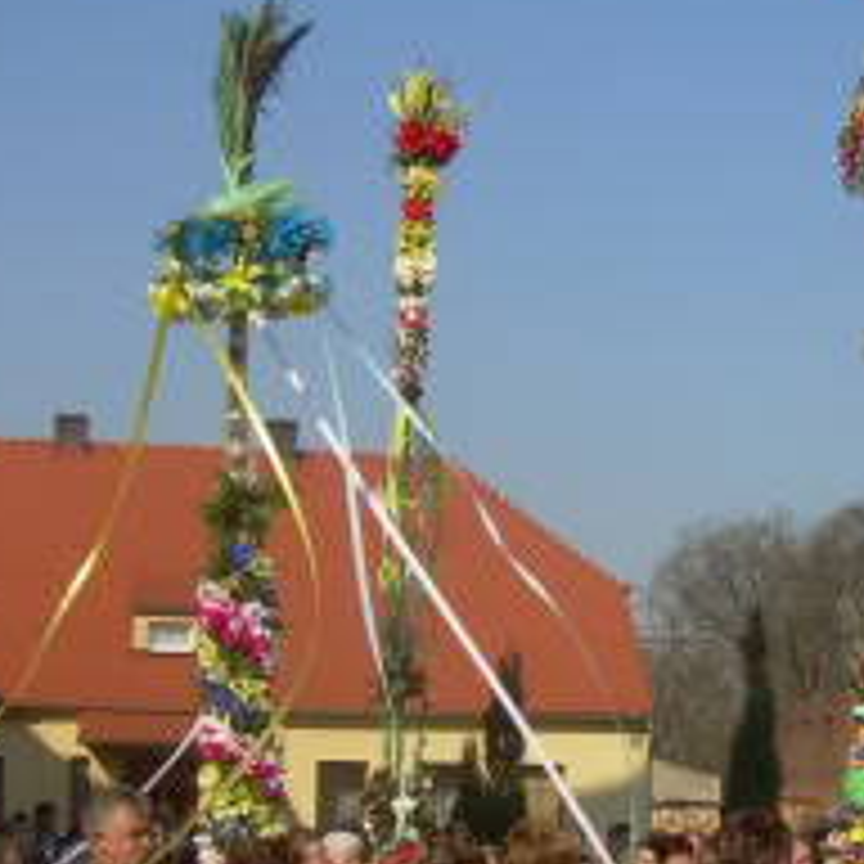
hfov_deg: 24.3
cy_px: 608
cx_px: 688
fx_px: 1977
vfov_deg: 24.5
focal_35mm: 70
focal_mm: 6.3
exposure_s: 1/500
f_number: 4.6
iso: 50
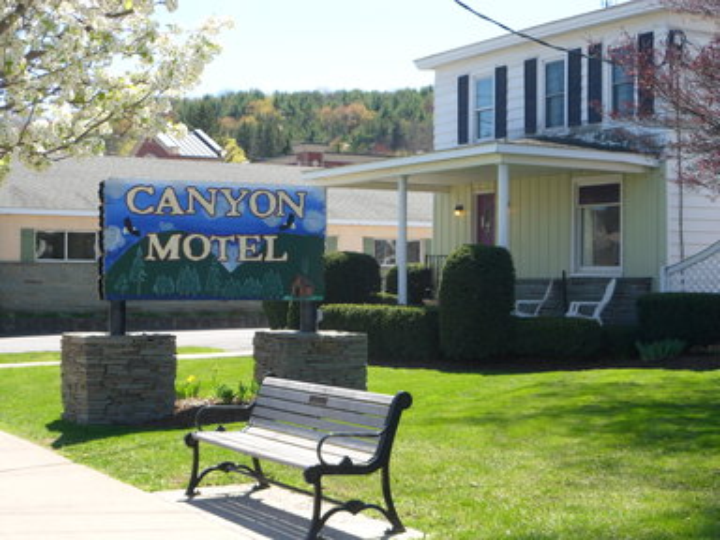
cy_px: 270
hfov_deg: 28.6
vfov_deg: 21.6
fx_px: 1414
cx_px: 360
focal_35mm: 68
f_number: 4.7
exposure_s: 1/180
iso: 80
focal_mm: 10.6
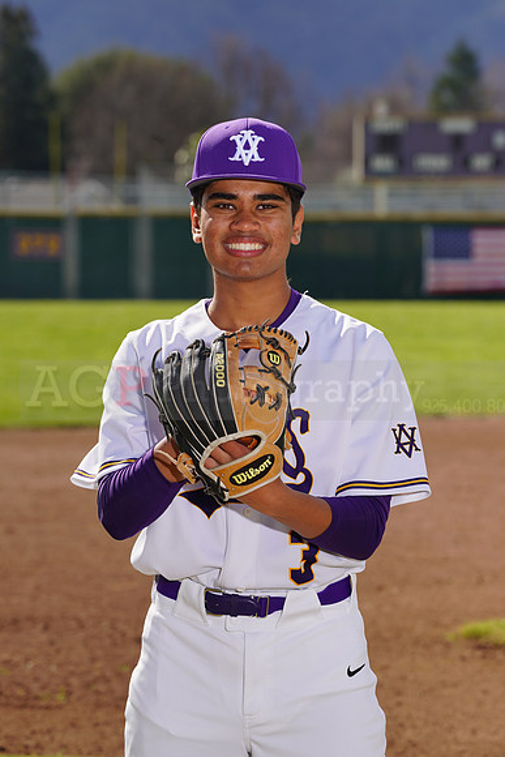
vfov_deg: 9.2
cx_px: 252
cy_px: 378
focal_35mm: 224
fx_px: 4710
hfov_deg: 6.1
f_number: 10
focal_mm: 224
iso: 100
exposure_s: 1/250
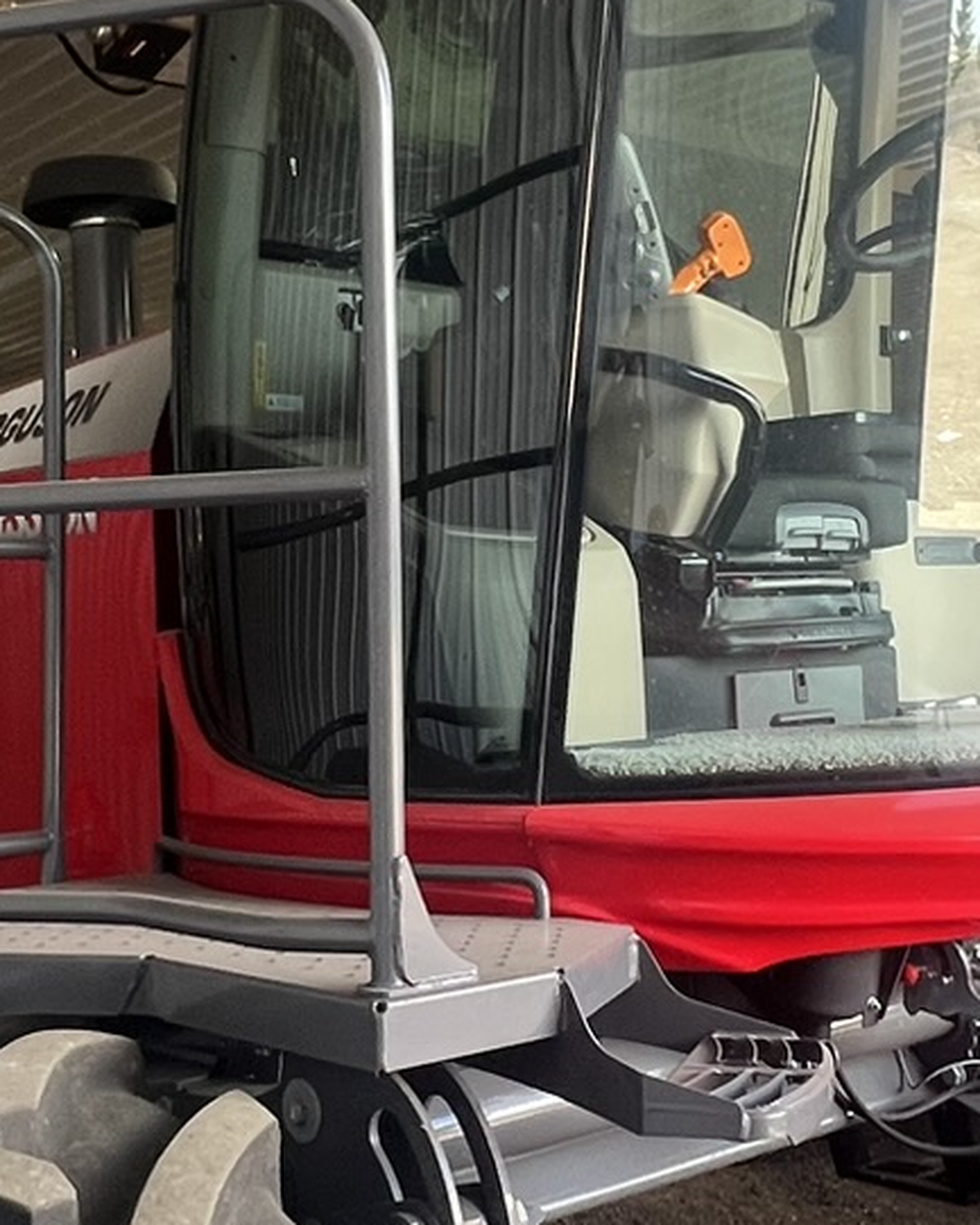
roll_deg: +4.3
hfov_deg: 31.4
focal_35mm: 48
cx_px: 570
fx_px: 1740
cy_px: 480
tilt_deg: +7.6
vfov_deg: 38.6
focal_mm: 1.57
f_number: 1.8
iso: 160
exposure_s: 1/99
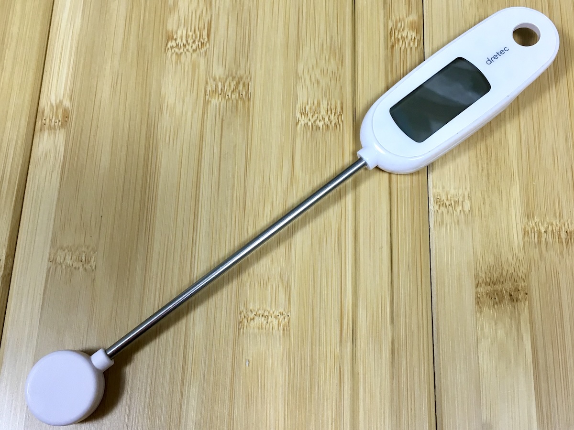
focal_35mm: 29
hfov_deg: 61.7
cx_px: 287
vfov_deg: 48.2
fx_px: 481
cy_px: 215
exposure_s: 1/30
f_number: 2.2
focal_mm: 4.15
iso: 64
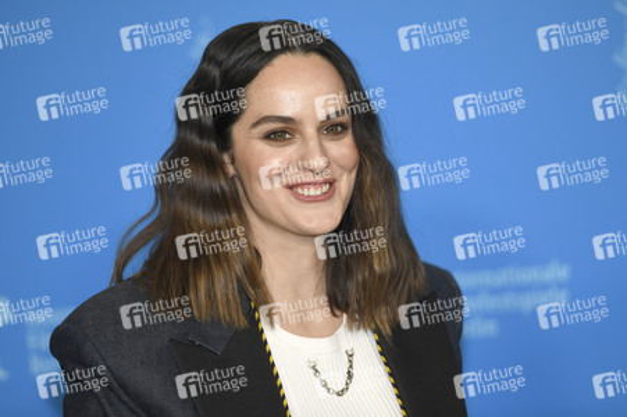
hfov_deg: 10.3
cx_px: 314
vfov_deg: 6.9
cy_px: 208
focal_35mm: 200
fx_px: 3481
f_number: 3.5
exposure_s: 1/400
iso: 640
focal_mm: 200
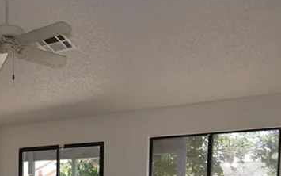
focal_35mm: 51
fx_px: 389
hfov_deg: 35.7
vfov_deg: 22.8
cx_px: -4
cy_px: 227
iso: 360
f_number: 5.6
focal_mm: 11.5
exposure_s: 1/125
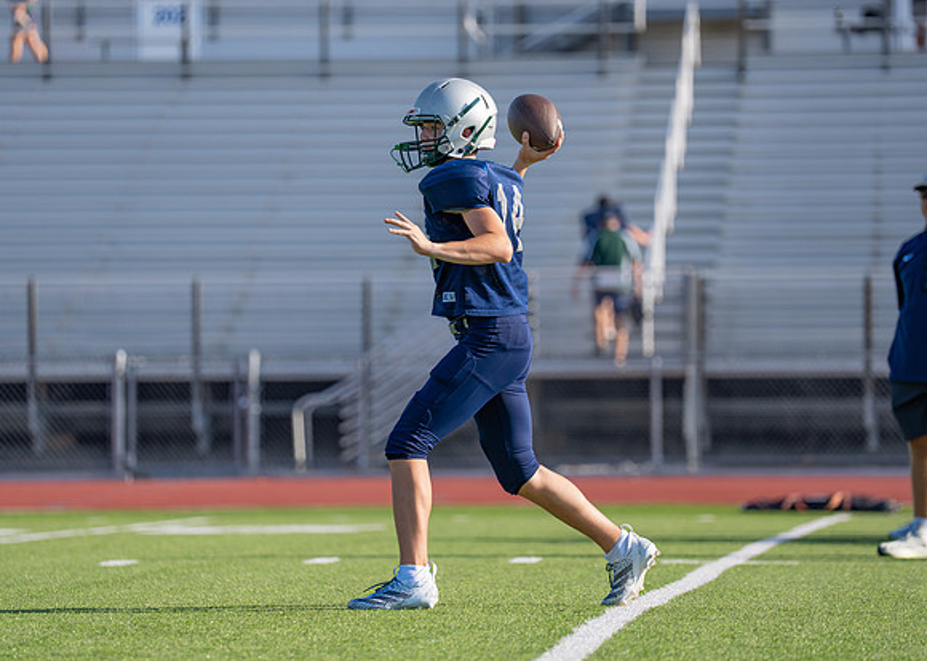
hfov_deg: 9.1
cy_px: 314
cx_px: 456
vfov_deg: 6.5
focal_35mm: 221
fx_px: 5806
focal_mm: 168
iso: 160
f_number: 2.8
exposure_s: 1/2000
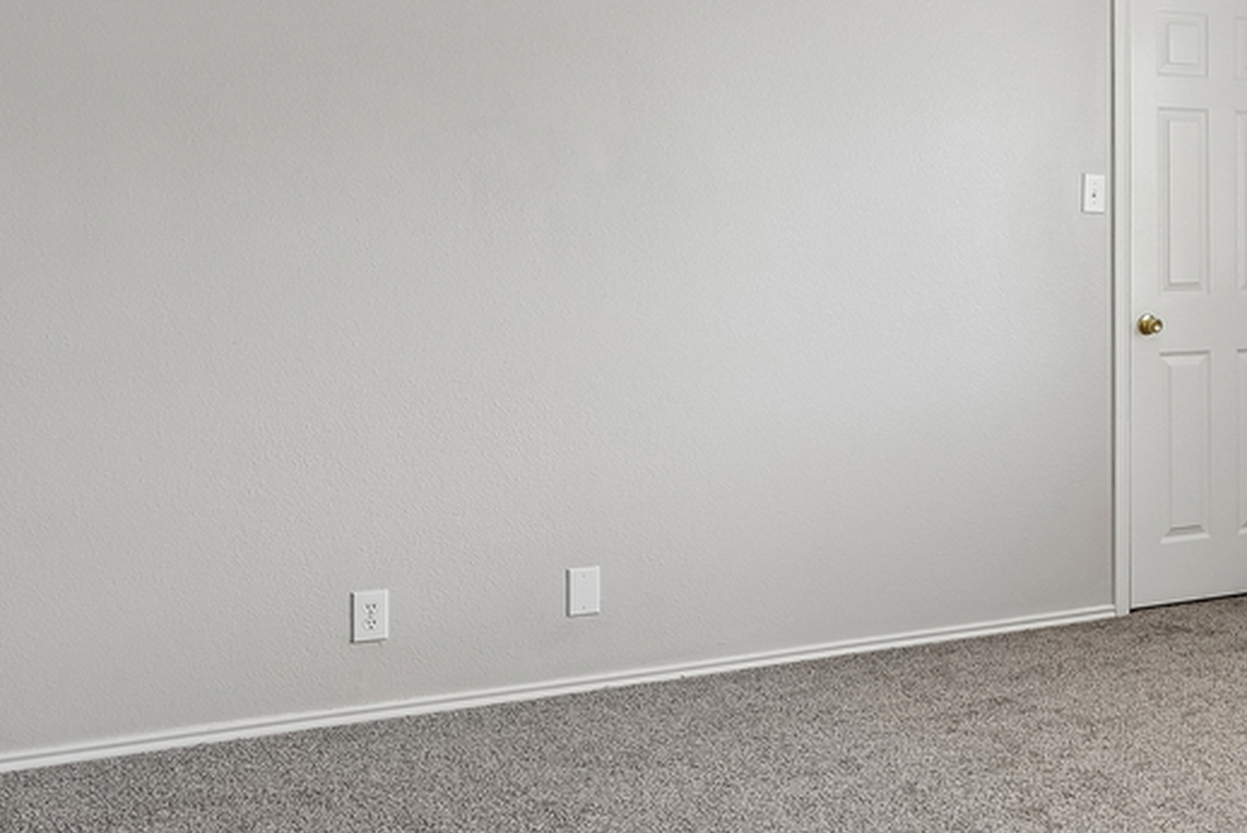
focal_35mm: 50
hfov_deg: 35.5
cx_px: 1269
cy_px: 255
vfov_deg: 26.8
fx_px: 1733
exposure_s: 1/30
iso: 250
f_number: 8
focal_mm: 16
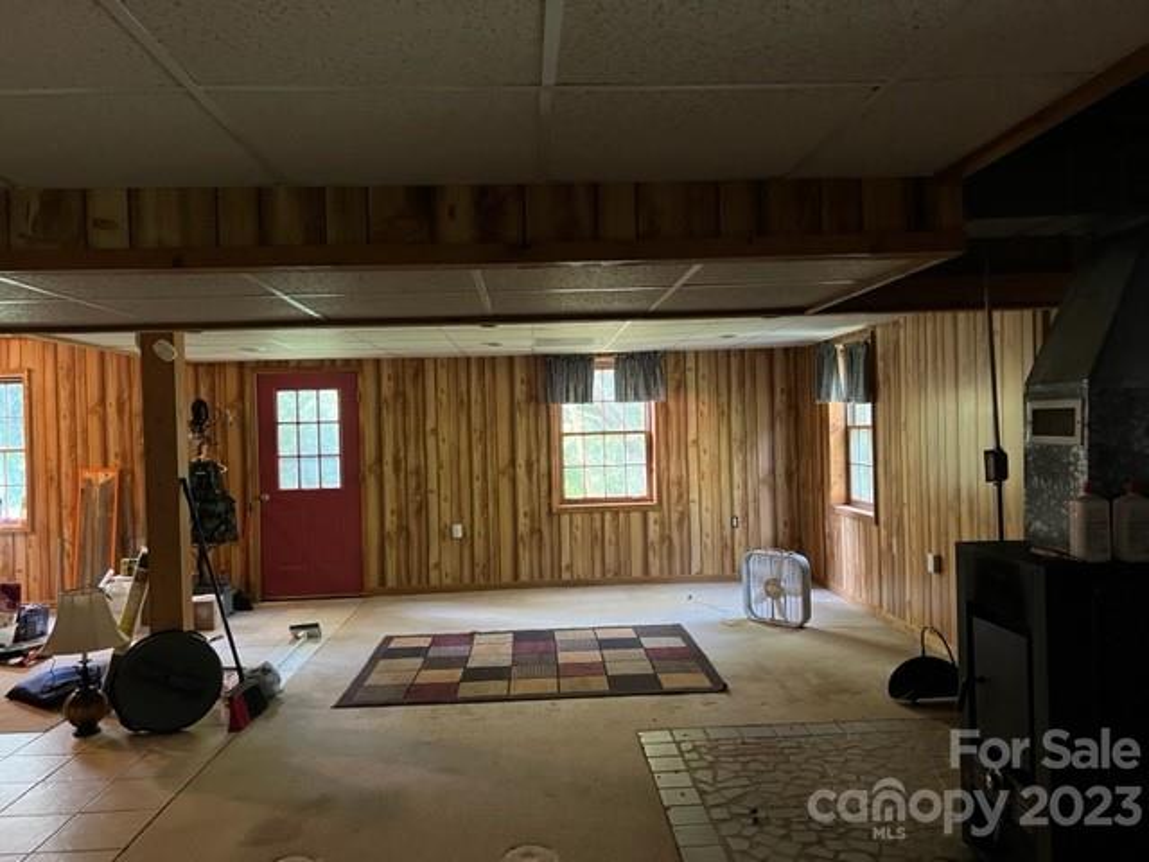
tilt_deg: +0.6
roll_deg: +1.6
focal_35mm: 26
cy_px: 431
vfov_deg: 53.1
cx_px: 574
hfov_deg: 67.3
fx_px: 863
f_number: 1.5
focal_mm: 5.7
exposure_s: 1/40
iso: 640
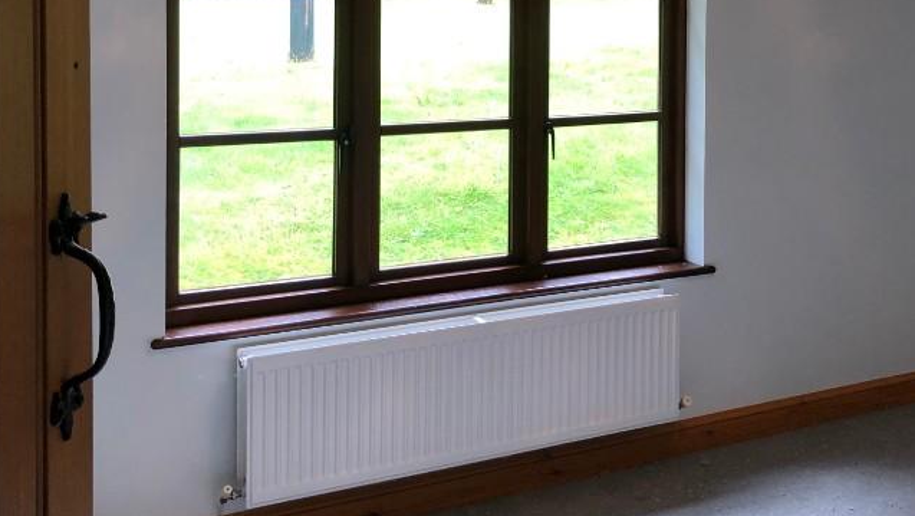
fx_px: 1189
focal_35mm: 49
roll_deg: +0.6
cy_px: 36
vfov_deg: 23.7
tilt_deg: -1.7
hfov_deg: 41.9
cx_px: 543
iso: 25
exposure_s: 1/33
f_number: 1.8
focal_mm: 3.99
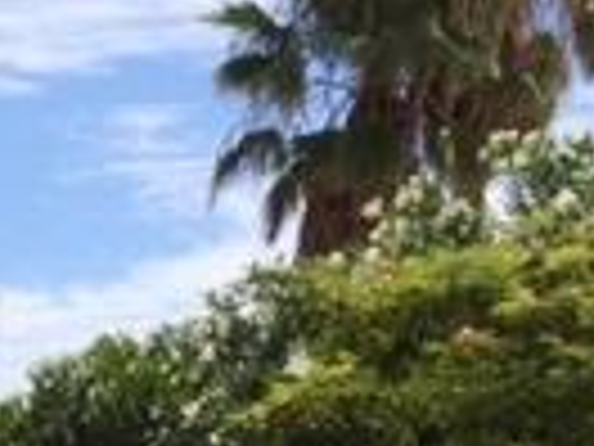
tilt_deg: -2.8
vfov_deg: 10.0
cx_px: -436
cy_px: 788
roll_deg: -0.8
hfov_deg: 12.8
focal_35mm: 141
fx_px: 2420
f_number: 2.2
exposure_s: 1/2564
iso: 32
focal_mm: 4.15
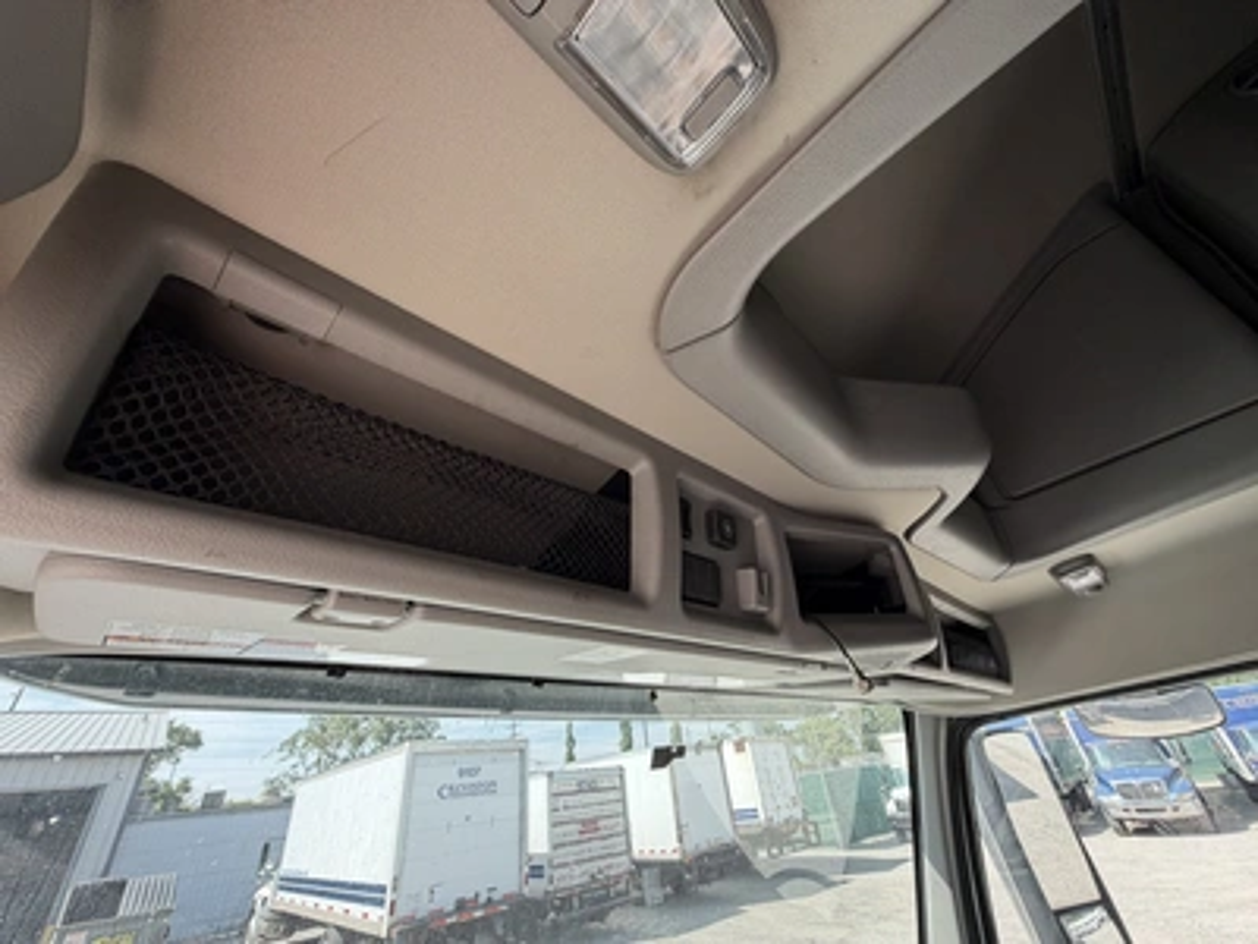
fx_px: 509
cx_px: 629
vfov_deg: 85.7
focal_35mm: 14
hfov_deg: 102.1
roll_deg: +8.6
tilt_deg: +33.0
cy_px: 472
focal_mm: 2.22
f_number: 2.2
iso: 50
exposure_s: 1/212
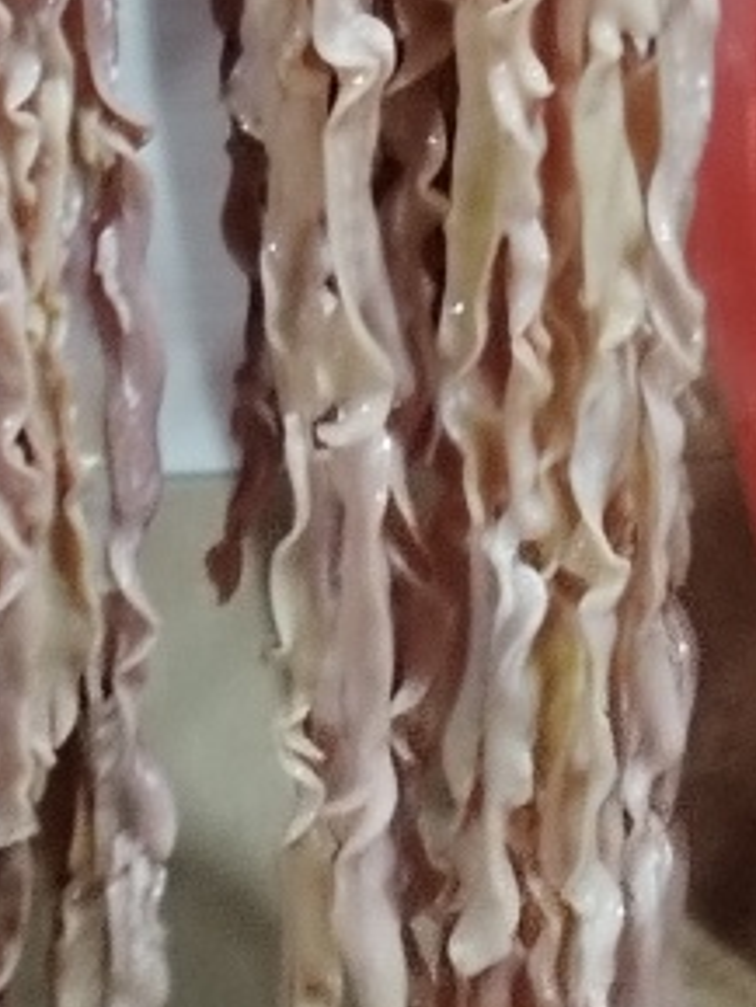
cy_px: -789
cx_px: 449
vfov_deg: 11.8
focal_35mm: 155
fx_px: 4510
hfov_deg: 9.6
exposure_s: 1/25
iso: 976
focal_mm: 4.26
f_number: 1.8
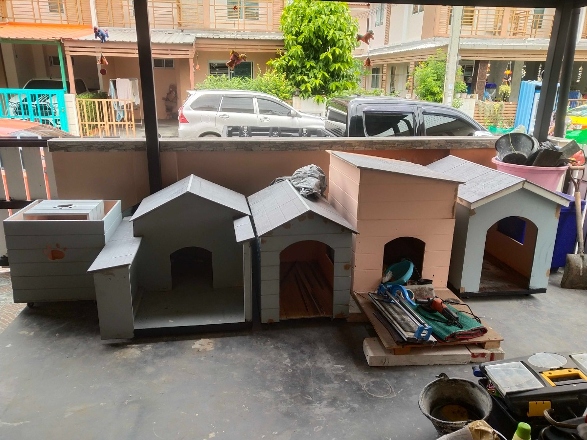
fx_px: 509
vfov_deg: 46.8
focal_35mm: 30
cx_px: 294
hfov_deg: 60.0
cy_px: 220
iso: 111
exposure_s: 1/588
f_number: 1.8
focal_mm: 3.95
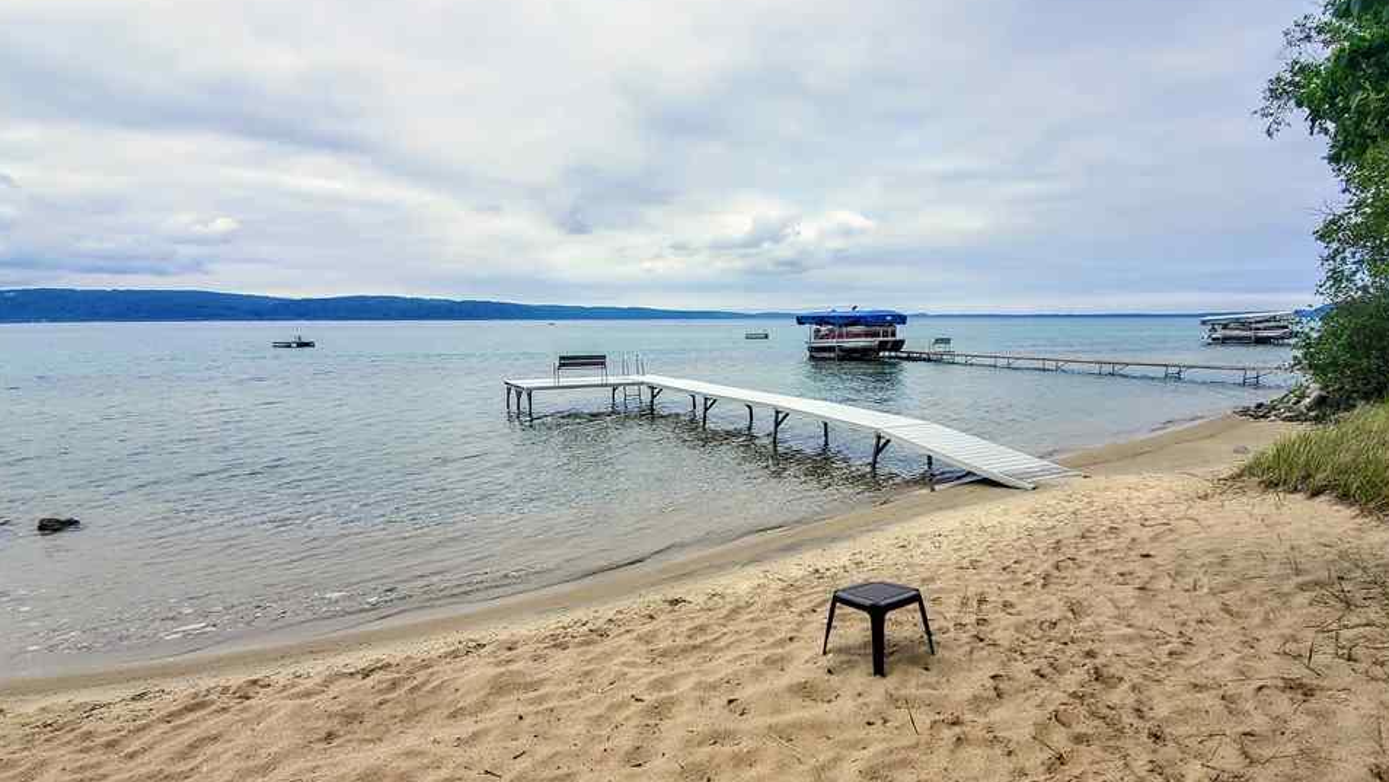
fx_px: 700
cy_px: 491
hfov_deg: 89.1
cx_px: 779
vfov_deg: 57.6
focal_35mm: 19
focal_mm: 1.8
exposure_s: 1/1336
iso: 50
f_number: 2.2
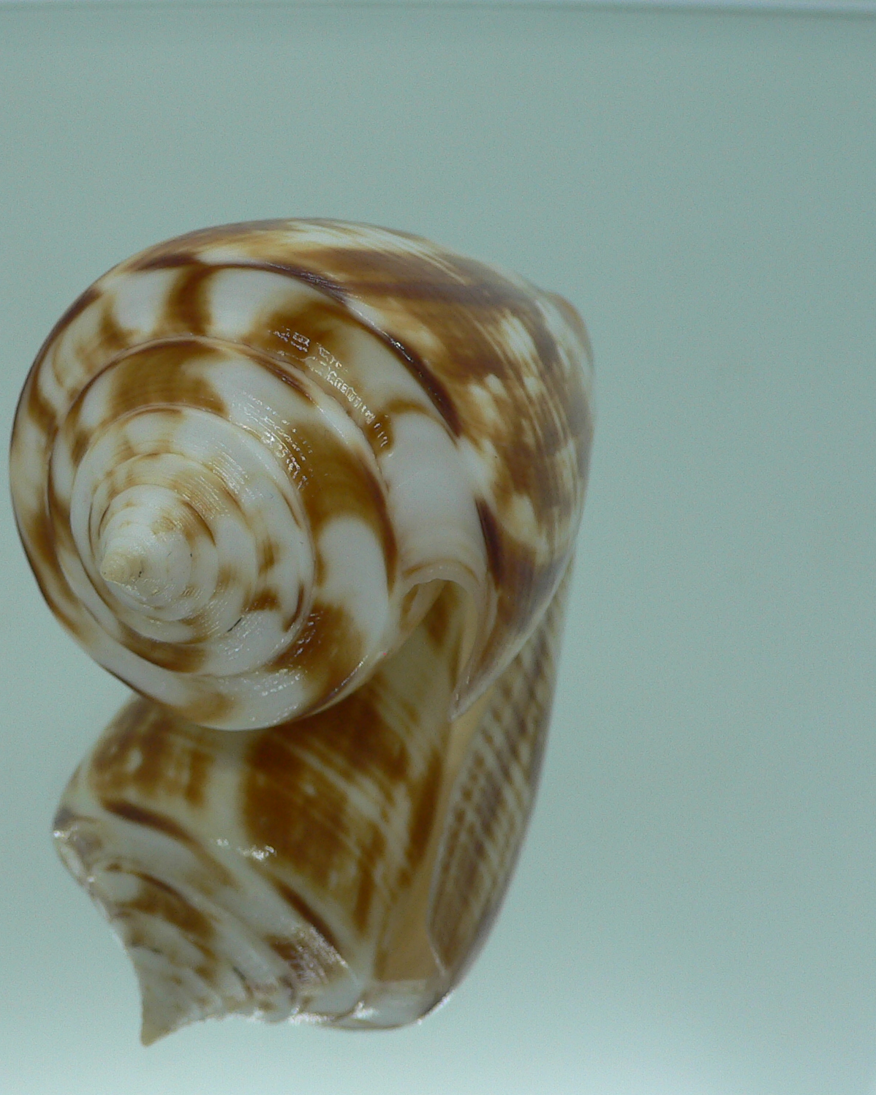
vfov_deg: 40.3
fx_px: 1490
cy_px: 545
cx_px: 302
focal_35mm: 46
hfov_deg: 32.5
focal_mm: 4.6
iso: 80
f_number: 2.8
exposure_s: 1/60
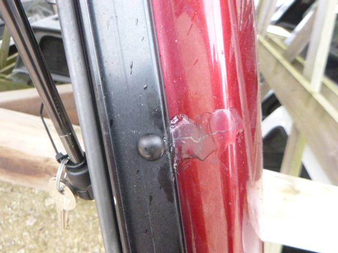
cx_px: 169
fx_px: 244
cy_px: 126
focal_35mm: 25
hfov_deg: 69.4
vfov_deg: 54.9
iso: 800
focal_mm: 4.5
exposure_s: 1/40
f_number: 3.9
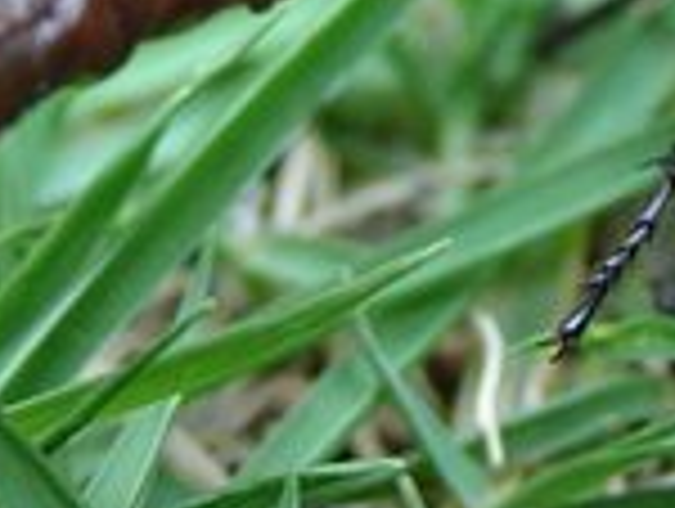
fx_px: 2461
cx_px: 752
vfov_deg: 11.5
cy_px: -171
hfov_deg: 15.2
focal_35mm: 126
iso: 250
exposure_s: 1/80
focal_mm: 6.42
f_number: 3.6
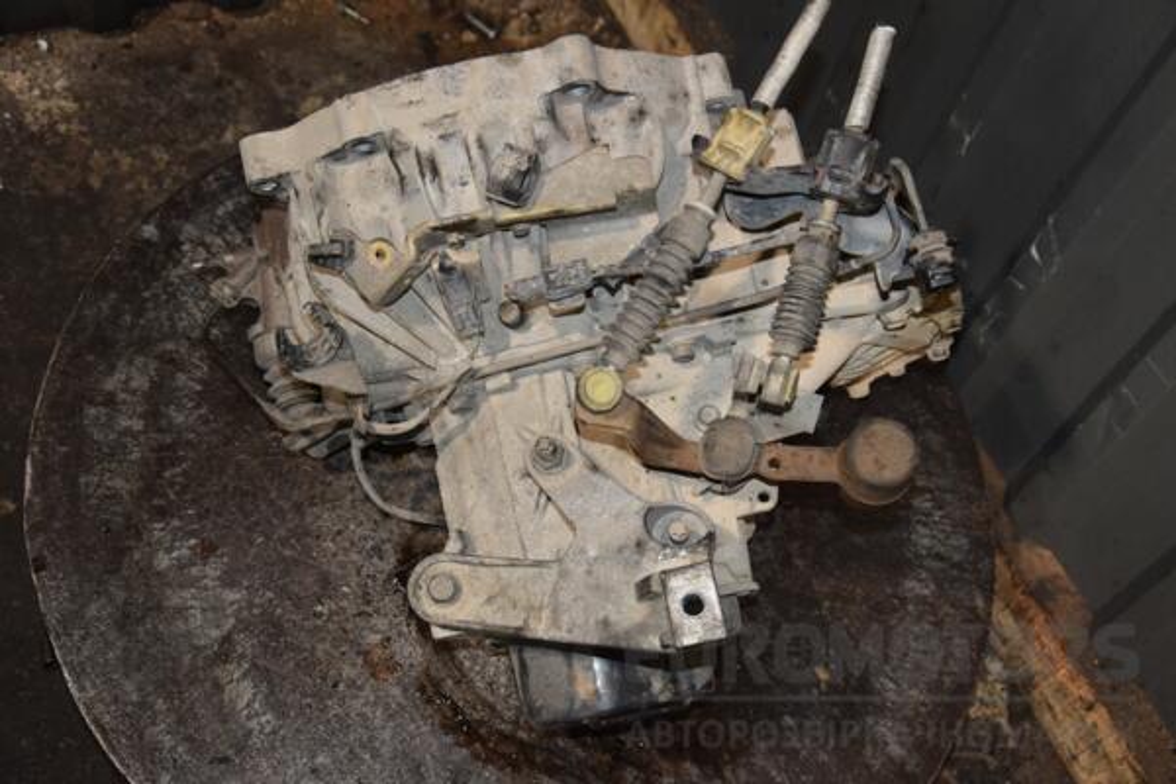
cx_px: 588
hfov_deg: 38.9
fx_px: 1666
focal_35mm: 51
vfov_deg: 26.5
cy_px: 392
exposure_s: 1/60
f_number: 5
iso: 800
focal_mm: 34
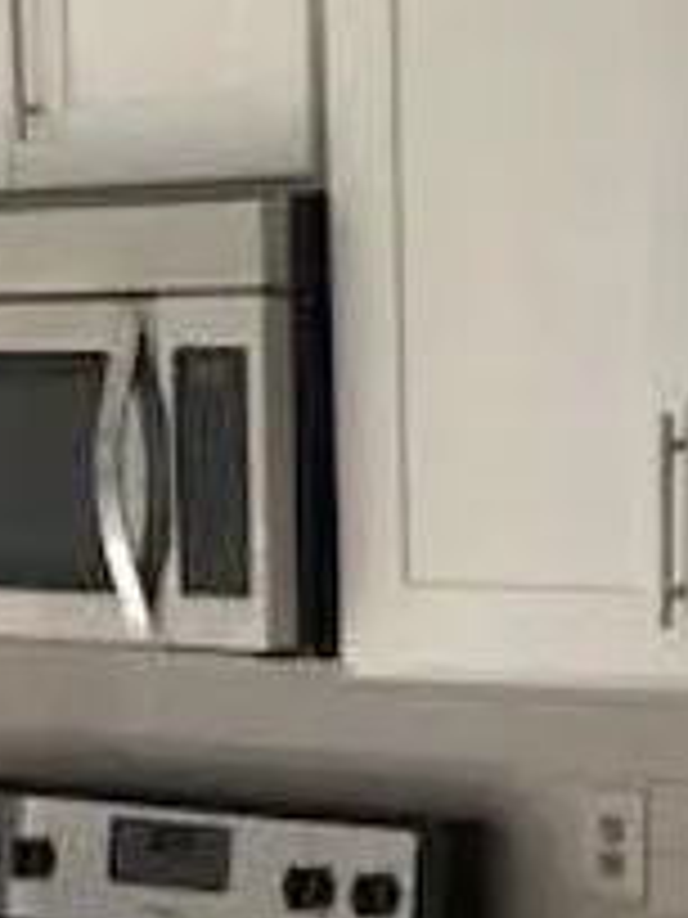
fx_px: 3101
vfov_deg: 16.0
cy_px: 1195
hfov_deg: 12.6
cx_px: 72
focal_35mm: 117
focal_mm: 4
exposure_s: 1/342
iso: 20
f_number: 1.8
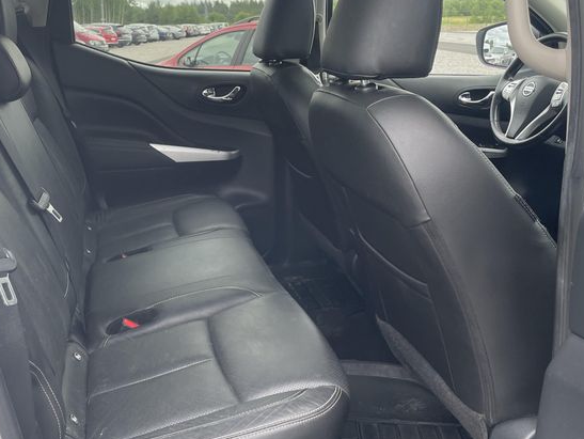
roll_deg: +1.1
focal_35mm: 38
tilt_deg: -12.8
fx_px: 642
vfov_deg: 37.7
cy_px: 192
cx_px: 222
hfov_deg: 48.5
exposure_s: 1/295
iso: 32
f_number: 1.6
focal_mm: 4.2
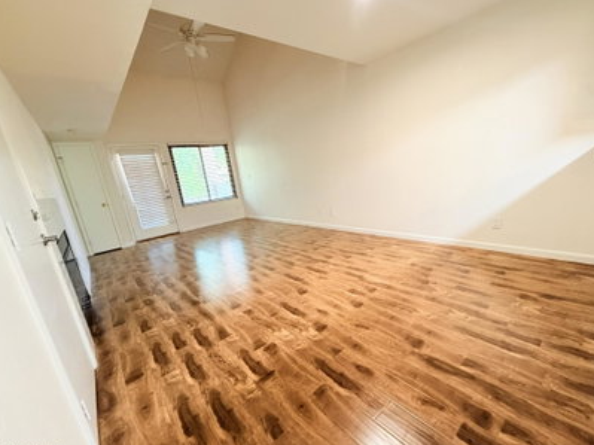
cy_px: 237
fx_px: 257
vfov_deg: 81.6
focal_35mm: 15
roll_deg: +6.9
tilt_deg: -14.7
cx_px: 300
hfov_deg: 98.2
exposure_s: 1/60
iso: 500
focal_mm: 2.22
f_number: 2.2
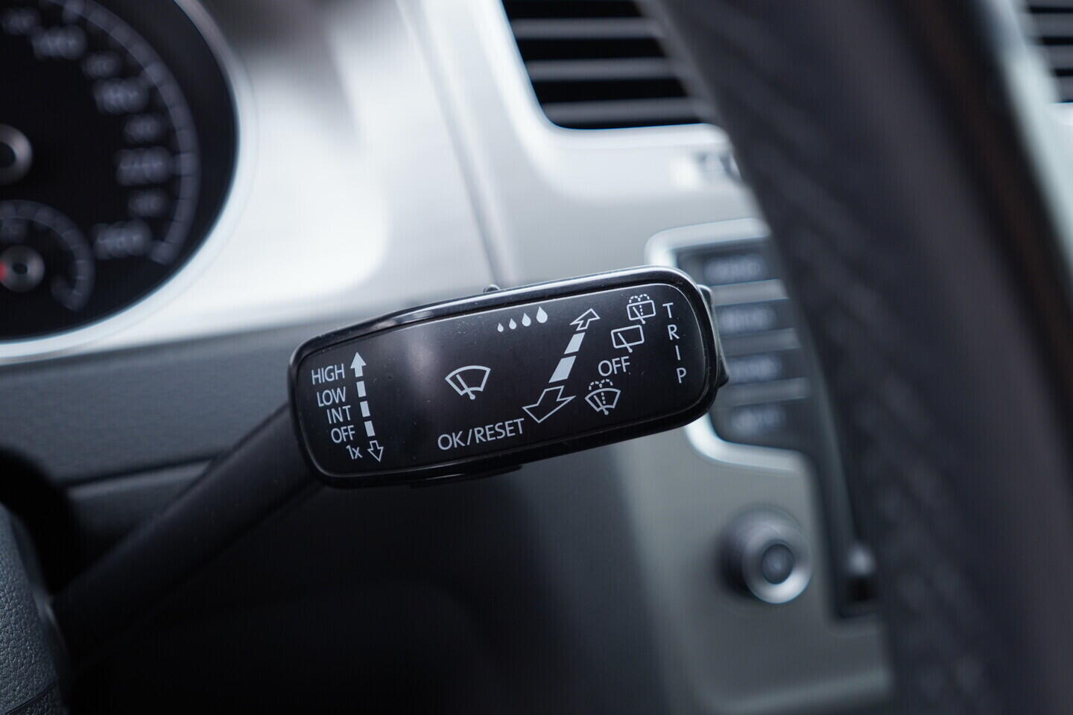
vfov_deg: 36.9
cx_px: 536
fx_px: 1073
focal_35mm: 36
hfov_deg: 53.1
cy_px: 358
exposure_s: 1/40
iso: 320
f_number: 2.8
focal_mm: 24
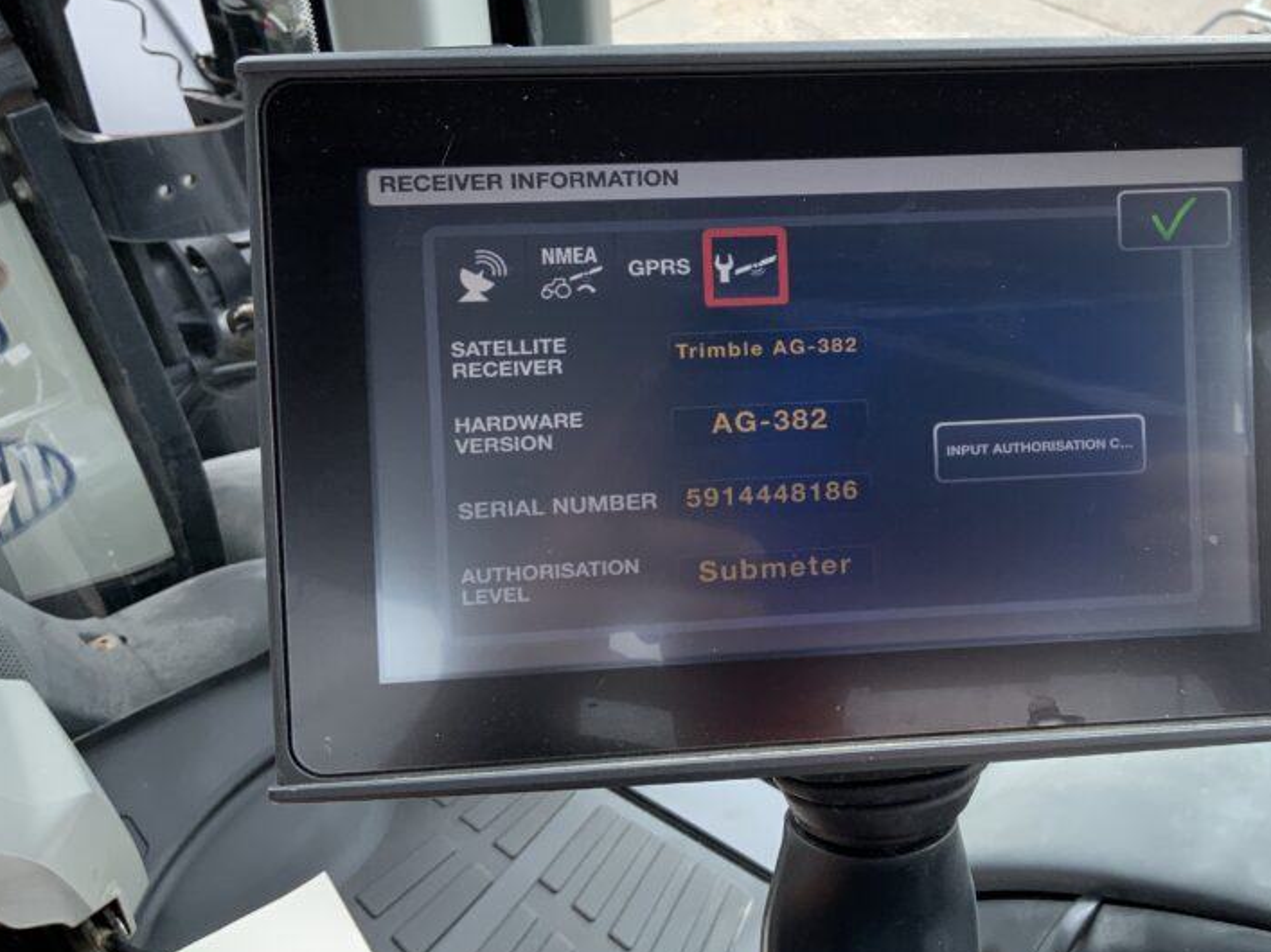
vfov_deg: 34.1
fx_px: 1542
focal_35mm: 42
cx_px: 910
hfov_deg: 43.7
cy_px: 345
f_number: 1.8
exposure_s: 1/238
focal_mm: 3
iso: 16
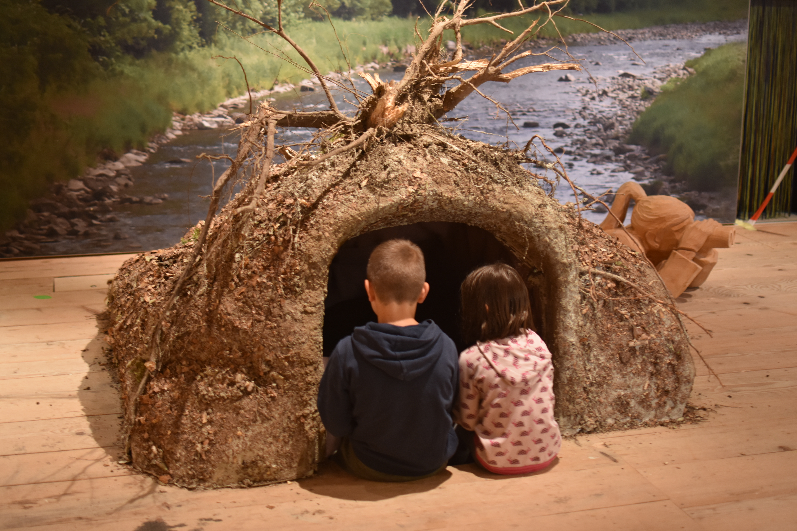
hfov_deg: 37.9
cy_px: 266
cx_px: 398
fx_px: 1162
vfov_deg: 25.8
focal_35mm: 52
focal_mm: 35
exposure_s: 1/15
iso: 500
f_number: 2
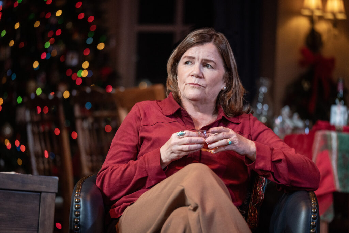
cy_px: 116
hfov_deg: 10.3
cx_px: 174
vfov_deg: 6.9
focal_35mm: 200
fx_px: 1939
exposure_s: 1/400
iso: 3200
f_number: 4
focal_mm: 200
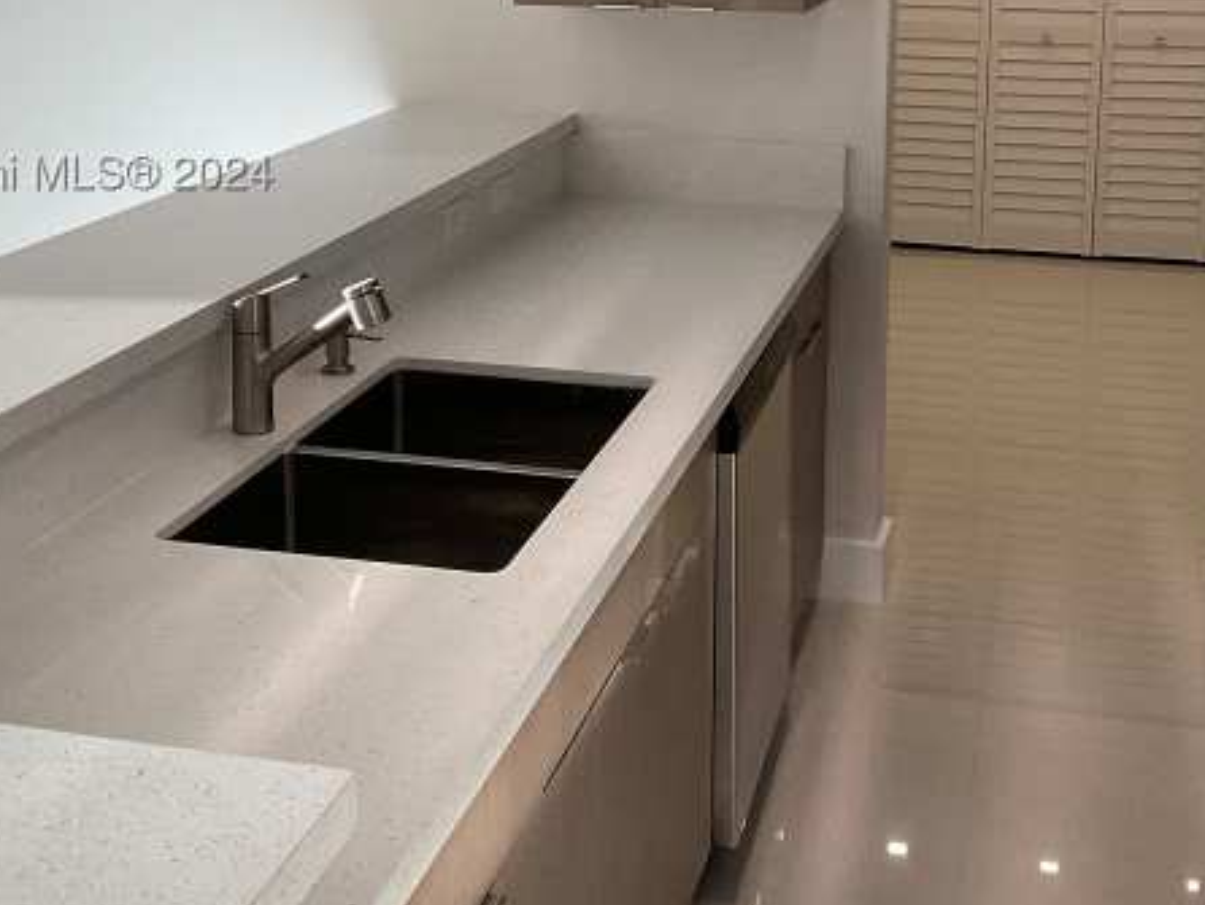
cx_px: 670
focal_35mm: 52
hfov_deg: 36.8
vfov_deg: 27.5
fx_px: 1811
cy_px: 181
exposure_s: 1/122
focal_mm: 3
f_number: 1.8
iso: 16
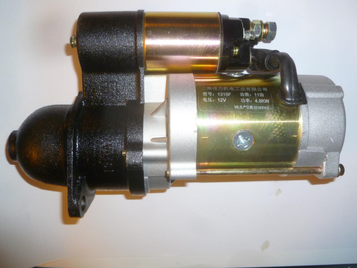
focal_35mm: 29
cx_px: 176
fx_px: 299
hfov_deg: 61.7
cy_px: 130
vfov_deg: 48.2
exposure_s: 1/30
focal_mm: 5
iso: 200
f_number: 3.3
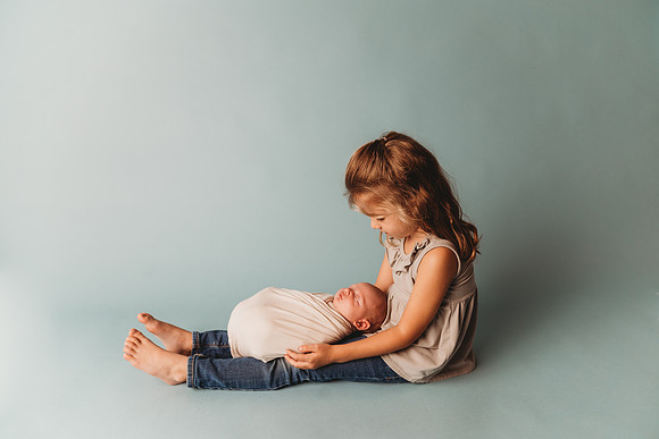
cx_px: 330
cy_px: 220
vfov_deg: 53.2
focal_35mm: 24
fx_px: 439
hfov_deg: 73.7
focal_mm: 24
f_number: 4
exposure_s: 1/160
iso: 160
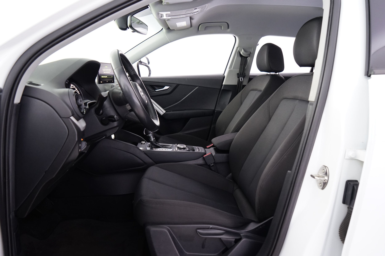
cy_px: 128
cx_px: 192
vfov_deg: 53.1
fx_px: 257
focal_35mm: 24
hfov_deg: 73.7
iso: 1600
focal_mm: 24
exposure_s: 1/8
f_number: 5
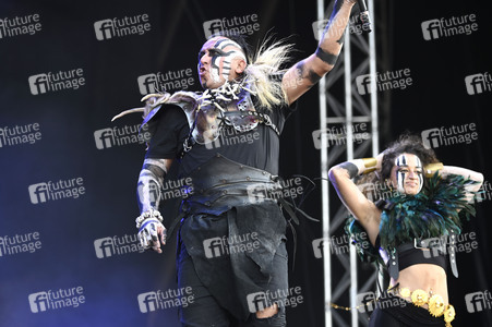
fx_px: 1502
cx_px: 246
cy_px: 164
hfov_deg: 18.6
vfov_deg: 12.4
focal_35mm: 110
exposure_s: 1/400
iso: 320
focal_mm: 110
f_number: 2.8
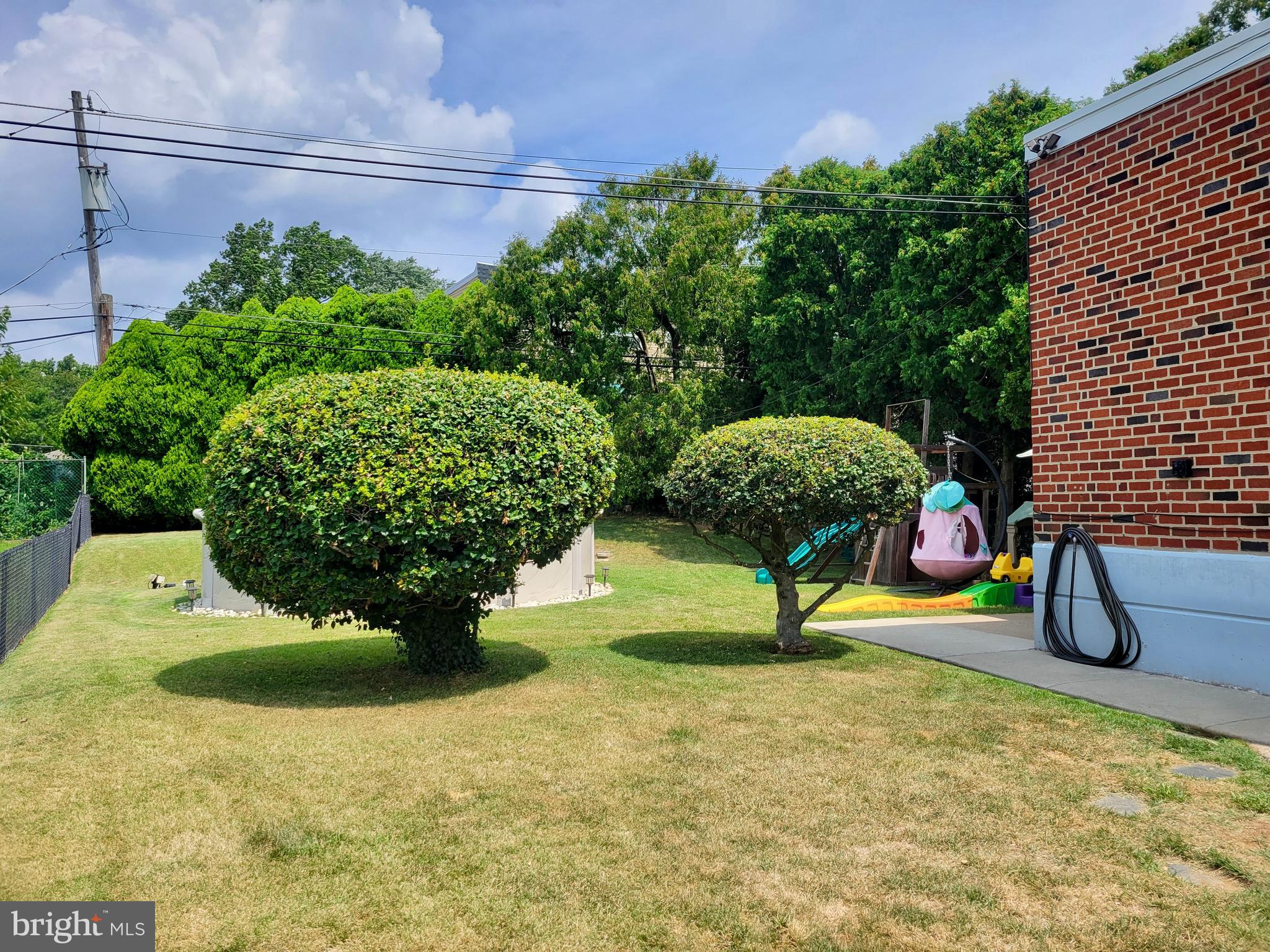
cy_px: 476
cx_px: 635
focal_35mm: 26
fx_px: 954
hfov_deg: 67.3
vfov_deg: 53.1
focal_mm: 5.4
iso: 40
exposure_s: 1/2314
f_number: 1.8
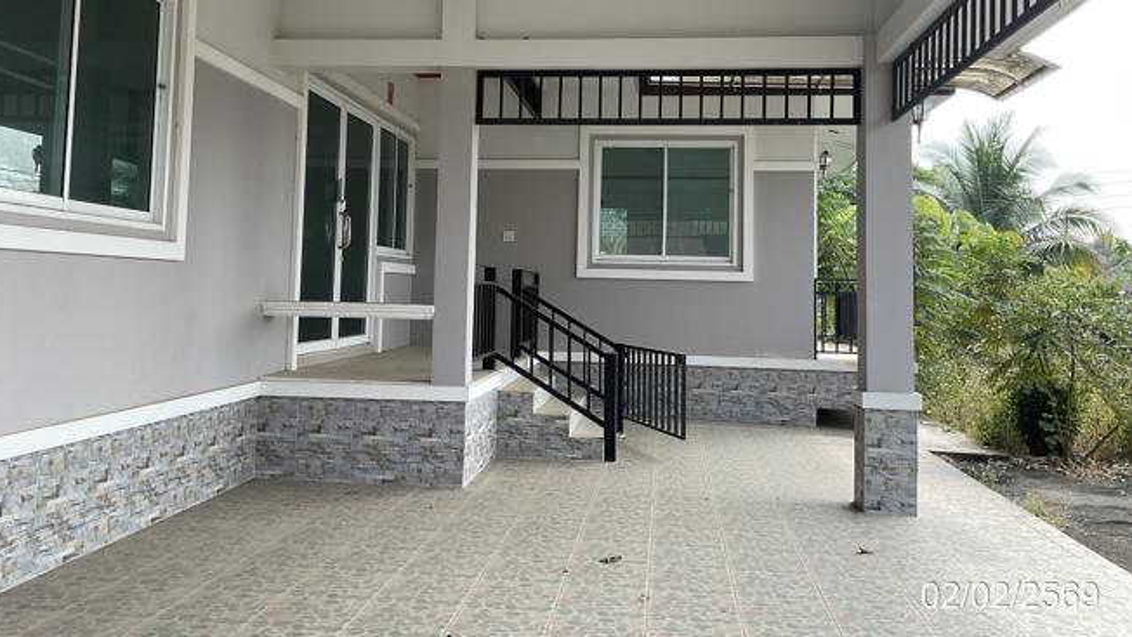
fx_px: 961
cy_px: 221
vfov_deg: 36.4
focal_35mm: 32
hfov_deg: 61.0
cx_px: 563
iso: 16
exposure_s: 1/310
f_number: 1.8
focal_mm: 3
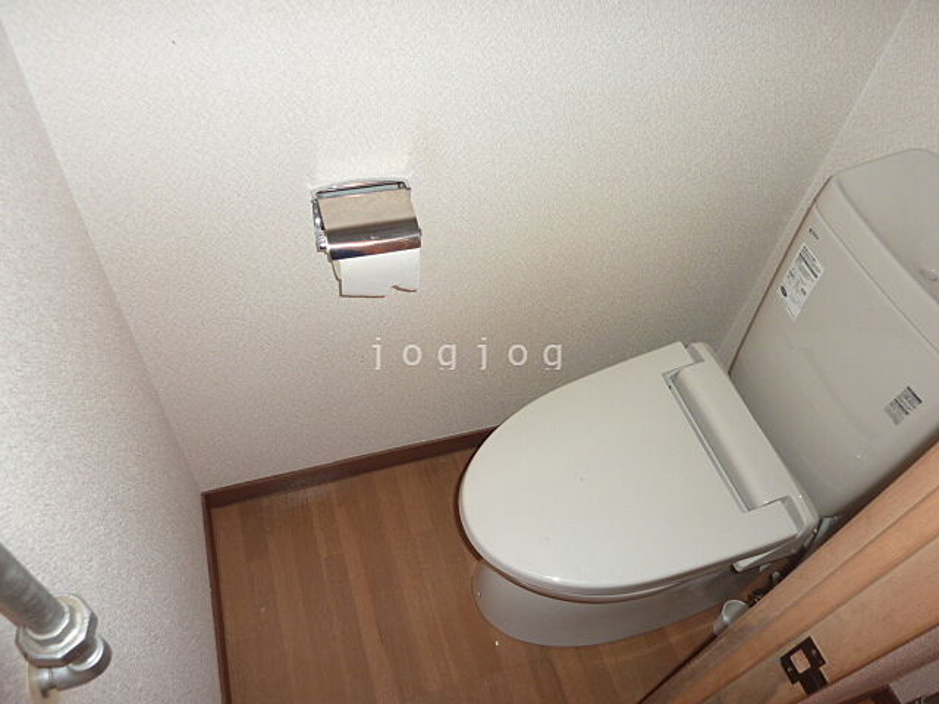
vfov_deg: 54.9
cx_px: 470
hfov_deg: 69.4
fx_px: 678
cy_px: 352
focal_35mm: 25
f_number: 3.3
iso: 100
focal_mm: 4.1
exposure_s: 1/30
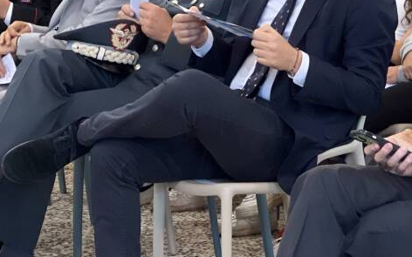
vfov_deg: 7.4
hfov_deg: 11.8
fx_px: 1987
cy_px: 37
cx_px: 266
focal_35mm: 177
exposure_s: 1/50
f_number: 2.8
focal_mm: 9
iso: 800
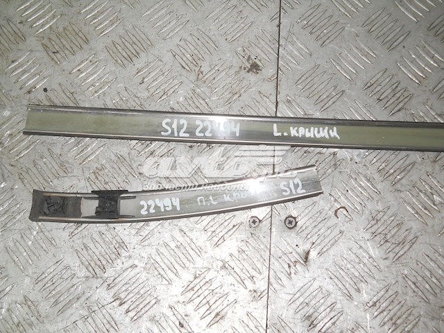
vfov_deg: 35.1
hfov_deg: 45.8
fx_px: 526
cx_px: 222
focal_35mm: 41
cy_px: 166
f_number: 3.1
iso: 80
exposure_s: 1/30
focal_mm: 6.72
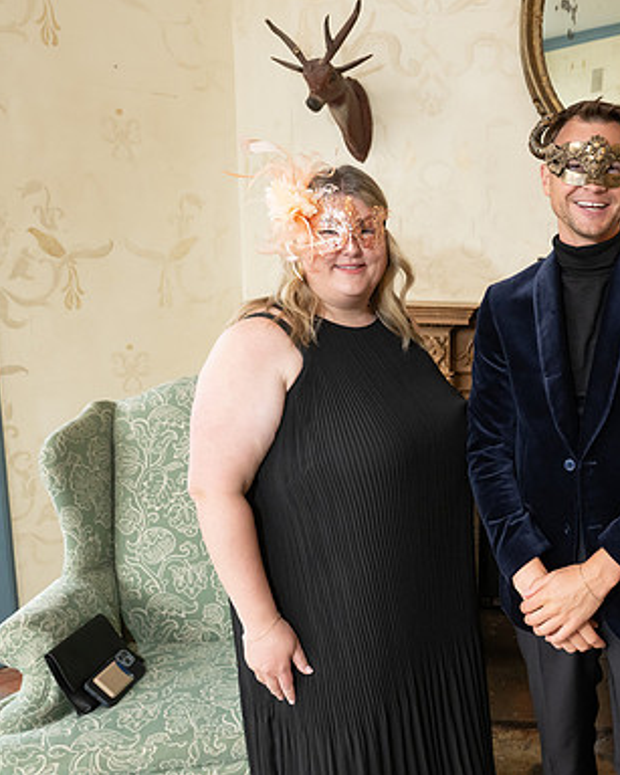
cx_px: 549
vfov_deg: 52.9
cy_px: 386
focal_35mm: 34
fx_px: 780
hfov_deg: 40.3
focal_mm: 24
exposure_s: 1/80
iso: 3200
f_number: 5
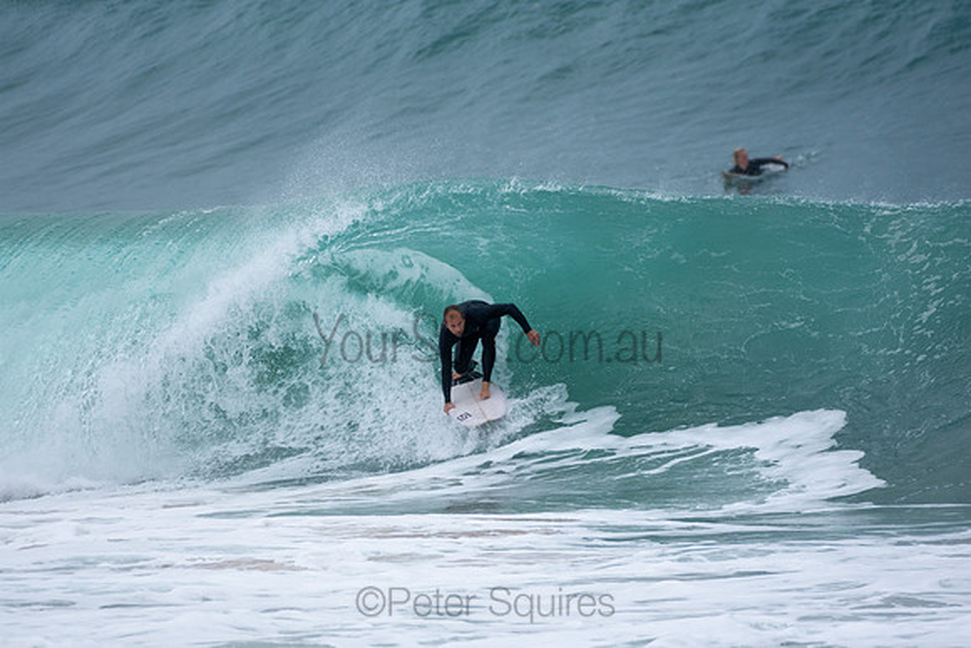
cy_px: 324
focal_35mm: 750
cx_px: 486
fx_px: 20233
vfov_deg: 1.8
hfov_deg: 2.7
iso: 320
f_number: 5.6
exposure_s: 1/1250
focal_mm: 500
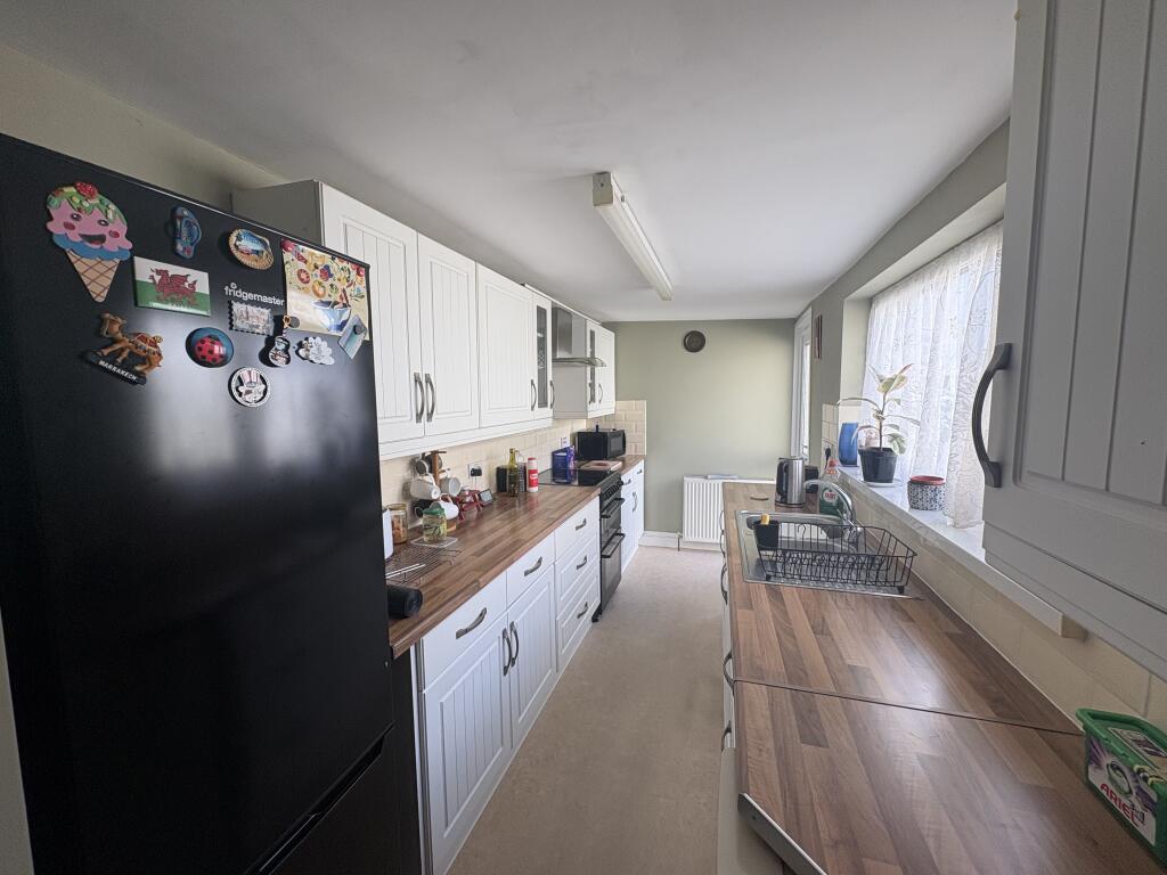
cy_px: 438
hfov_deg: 102.1
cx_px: 584
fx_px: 472
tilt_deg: -5.9
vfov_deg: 85.7
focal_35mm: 14
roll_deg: +0.1
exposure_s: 1/99
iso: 80
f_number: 2.2
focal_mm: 2.22
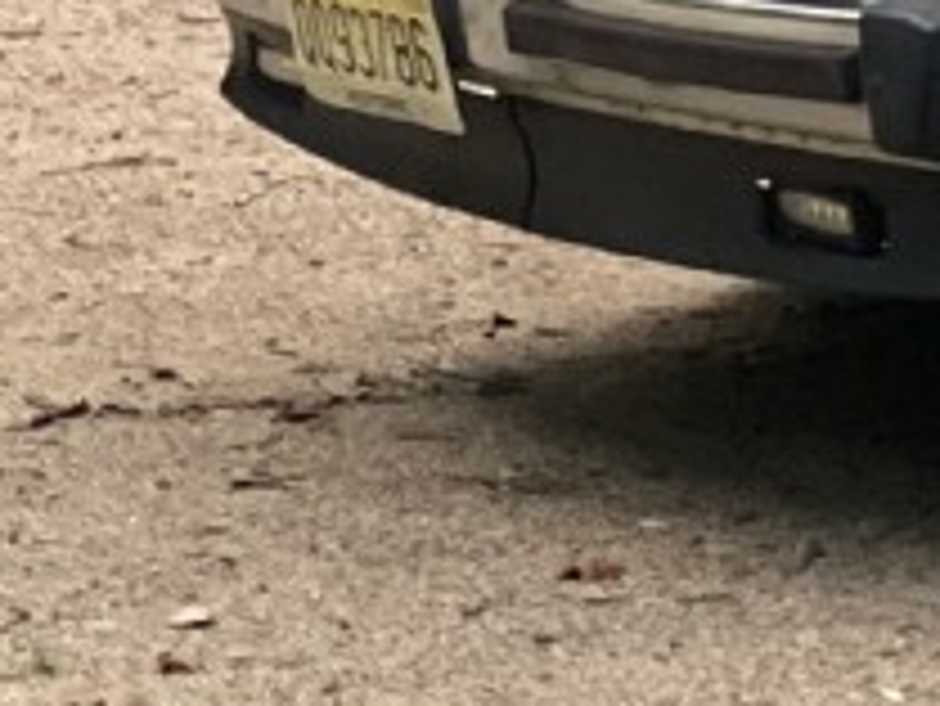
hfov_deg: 6.3
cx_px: 2379
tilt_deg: -0.1
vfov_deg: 4.9
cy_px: -944
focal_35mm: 298
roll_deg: +2.9
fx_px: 8097
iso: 250
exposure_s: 1/102
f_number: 2
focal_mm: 6
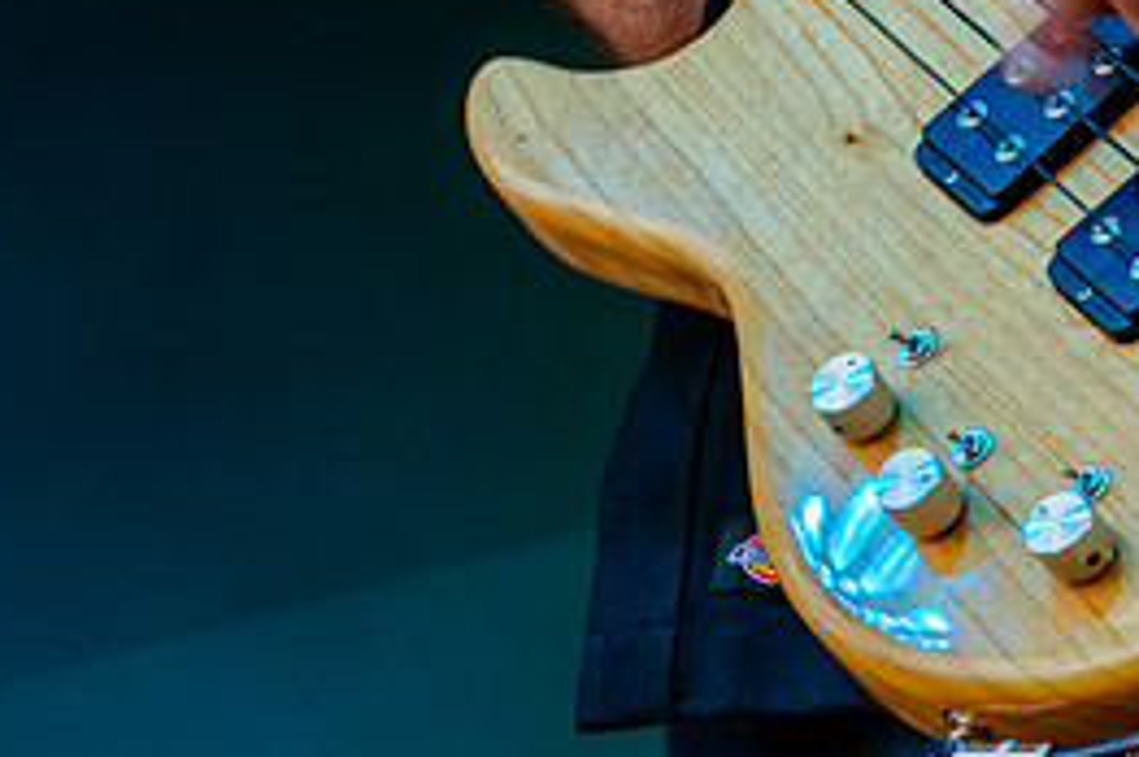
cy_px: -57
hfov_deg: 7.8
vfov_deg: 5.1
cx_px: 439
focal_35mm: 266
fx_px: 8405
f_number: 16
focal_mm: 120
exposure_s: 1/25
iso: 200
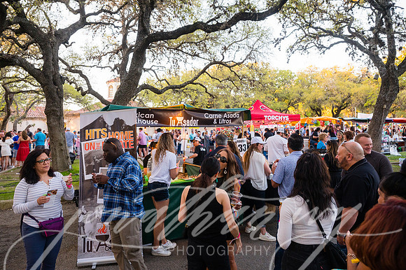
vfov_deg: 49.3
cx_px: 189
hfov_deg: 69.2
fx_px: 294
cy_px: 129
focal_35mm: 26
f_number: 4
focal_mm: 24
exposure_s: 1/400
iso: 1600
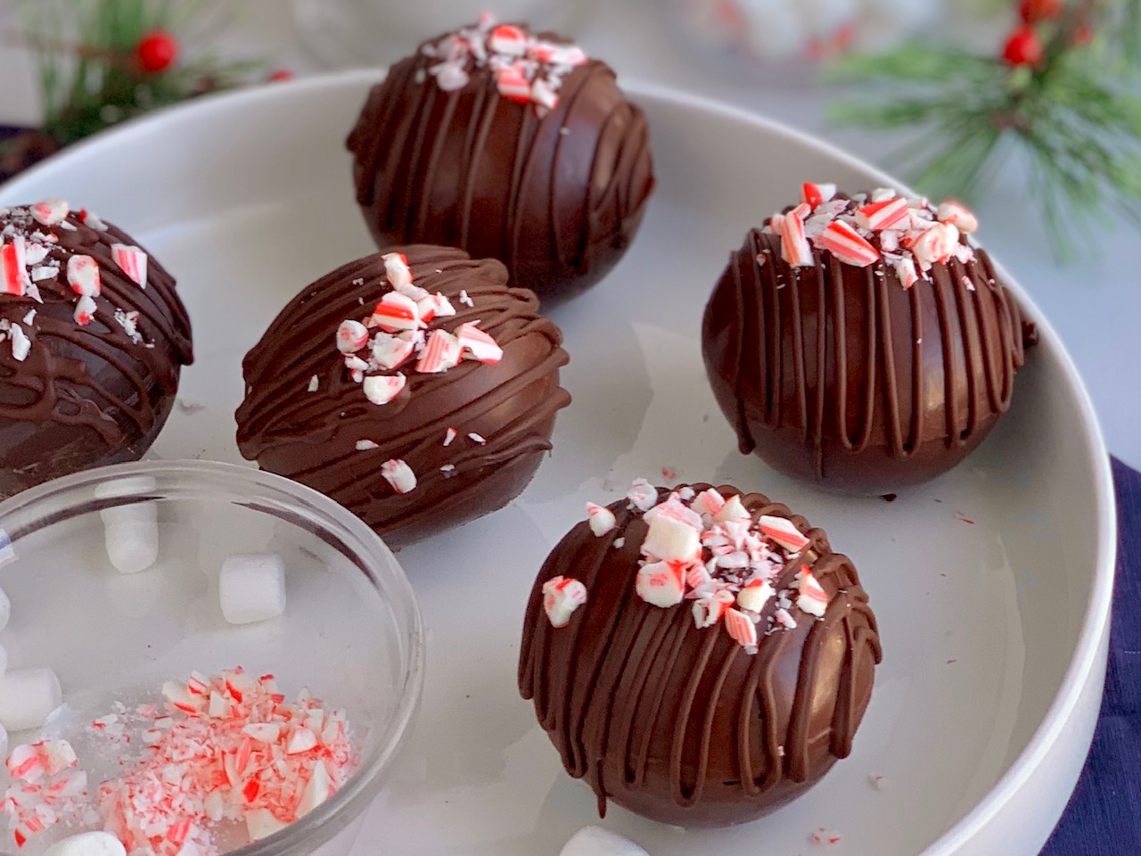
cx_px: 570
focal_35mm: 52
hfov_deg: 36.8
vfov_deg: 28.0
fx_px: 1714
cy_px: 428
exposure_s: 1/122
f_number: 2.4
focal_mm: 6
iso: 32
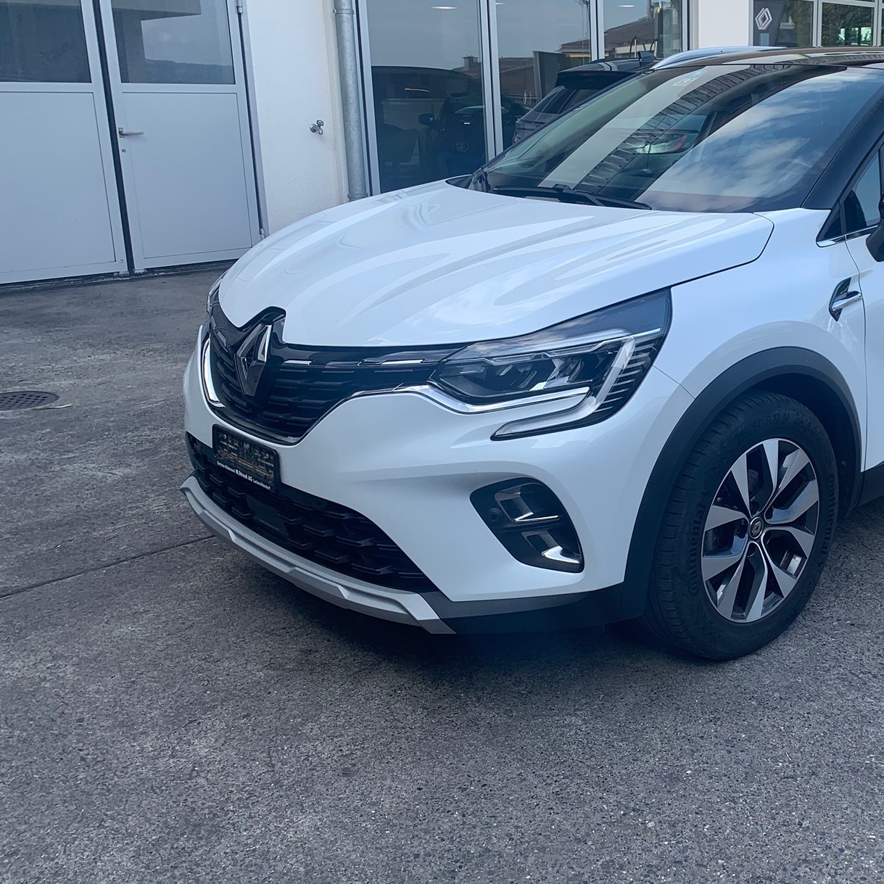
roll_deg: -0.3
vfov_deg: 43.8
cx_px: 706
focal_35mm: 38
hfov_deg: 41.9
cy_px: 389
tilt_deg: -14.9
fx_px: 1098
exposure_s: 1/531
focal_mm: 4.25
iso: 25
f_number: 1.8
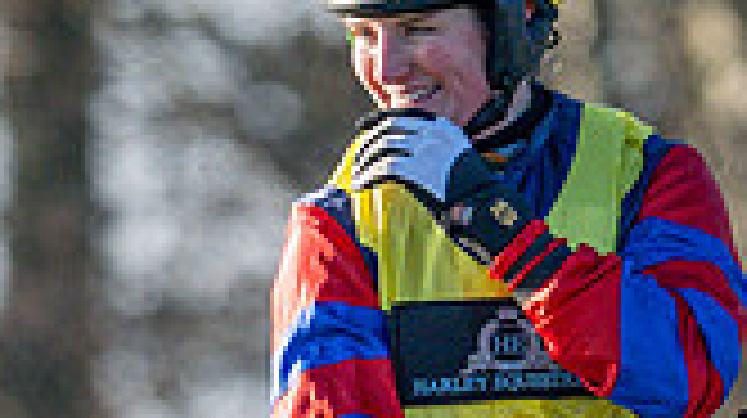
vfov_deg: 0.4
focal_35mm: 2764
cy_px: 609
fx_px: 54695
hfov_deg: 0.8
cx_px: 530
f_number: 5
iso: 400
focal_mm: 400
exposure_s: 1/1250
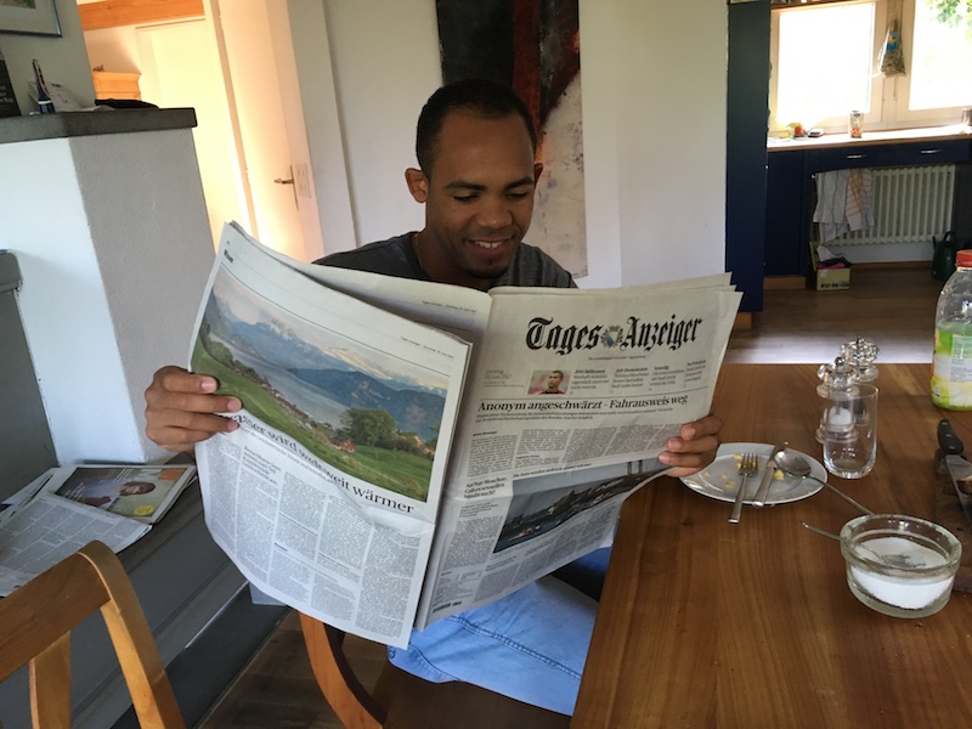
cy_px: 364
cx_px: 486
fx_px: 814
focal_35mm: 29
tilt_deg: -19.2
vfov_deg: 48.2
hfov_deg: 61.7
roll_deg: +4.1
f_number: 2.2
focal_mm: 4.15
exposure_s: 1/33
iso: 125
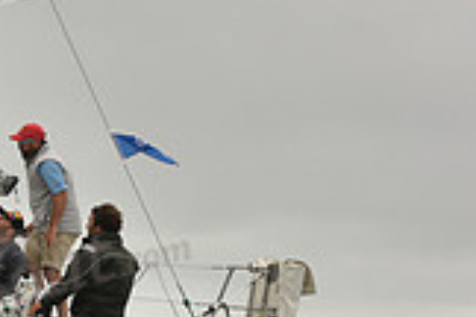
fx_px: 3781
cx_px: -373
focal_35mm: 286
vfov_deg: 4.8
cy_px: 181
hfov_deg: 7.0
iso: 320
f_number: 7.1
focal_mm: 80
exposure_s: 1/800
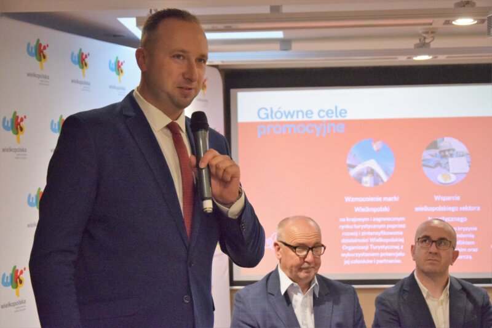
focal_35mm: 72
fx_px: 984
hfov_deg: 28.1
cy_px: 164
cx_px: 246
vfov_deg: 18.9
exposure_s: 1/200
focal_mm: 48
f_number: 4.8
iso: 6400
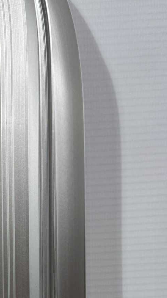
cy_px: 290
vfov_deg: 31.6
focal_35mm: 62
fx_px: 488
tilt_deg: -4.1
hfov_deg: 19.3
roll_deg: +1.1
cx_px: 46
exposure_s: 1/381
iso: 80
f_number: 1.78
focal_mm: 6.76
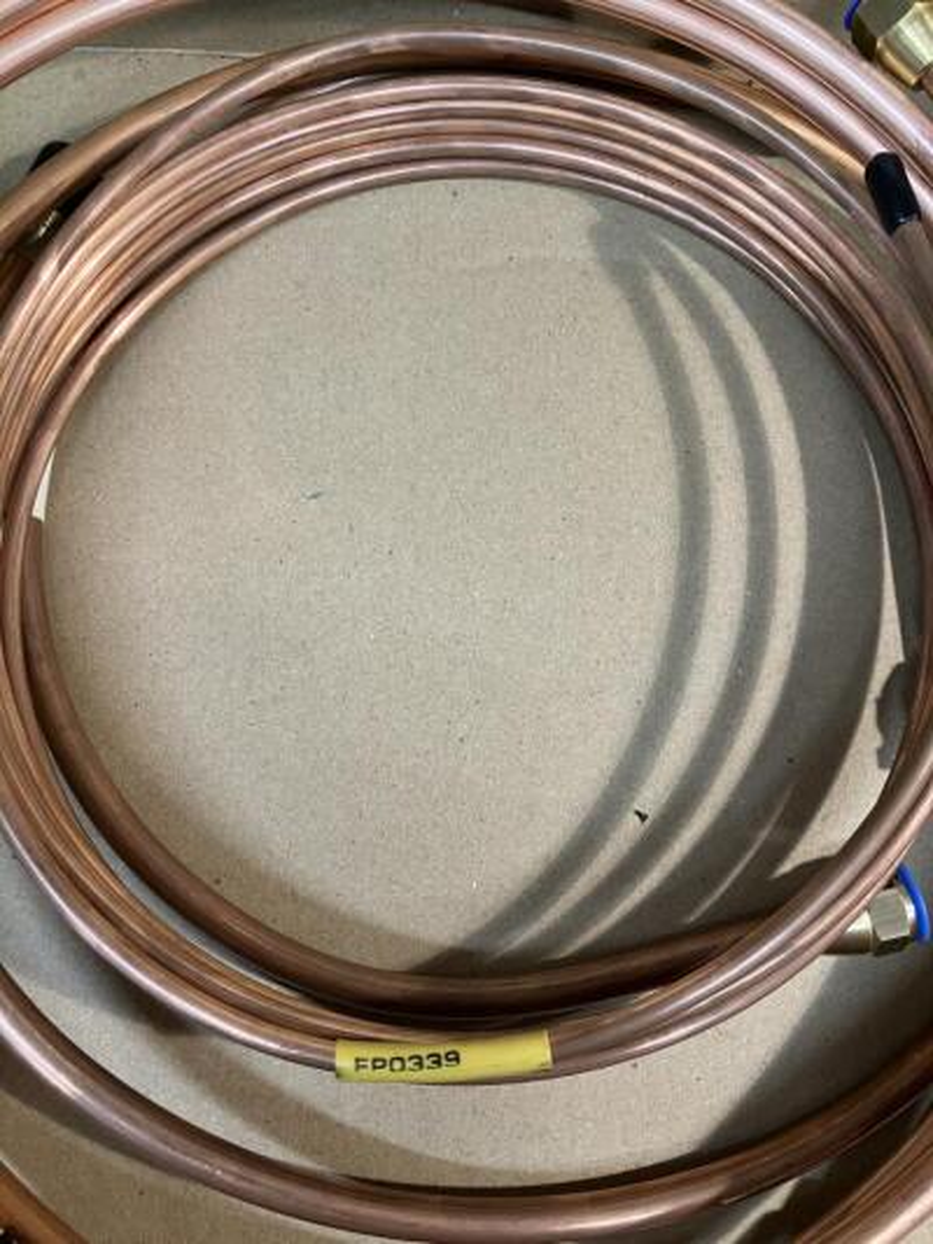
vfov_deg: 63.4
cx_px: 466
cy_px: 622
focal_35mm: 28
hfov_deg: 49.8
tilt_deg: -77.6
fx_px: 1006
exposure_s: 1/50
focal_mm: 3.99
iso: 125
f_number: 1.8
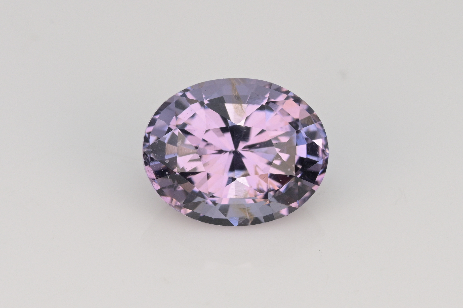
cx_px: 232
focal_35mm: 157
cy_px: 154
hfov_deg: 13.1
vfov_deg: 8.7
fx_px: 2017
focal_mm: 105
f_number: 18
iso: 400
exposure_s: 1/40
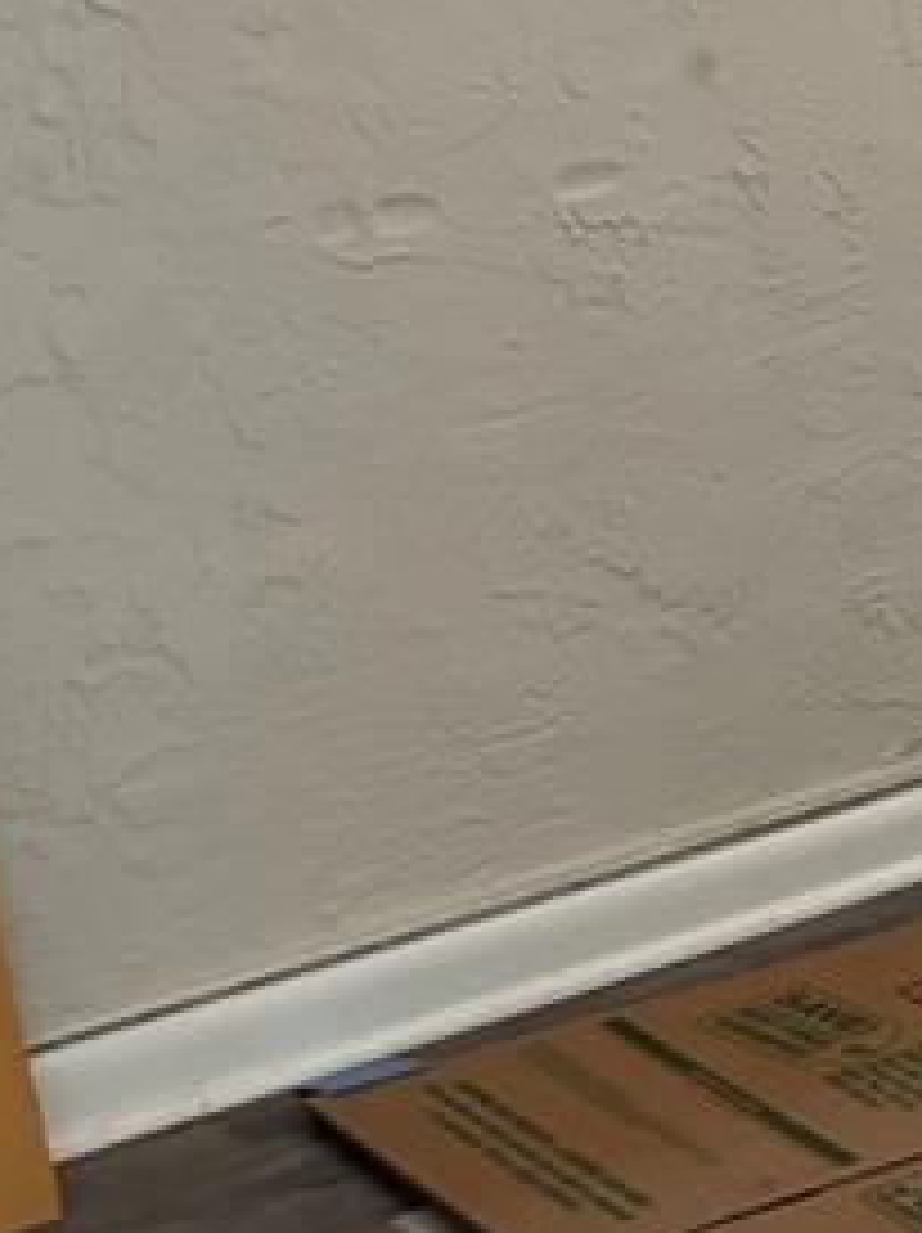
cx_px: 1426
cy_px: 644
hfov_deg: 12.3
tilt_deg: -17.7
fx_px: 4055
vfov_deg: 17.3
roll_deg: +1.1
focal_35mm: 114
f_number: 1.6
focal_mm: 5.96
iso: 250
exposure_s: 1/60
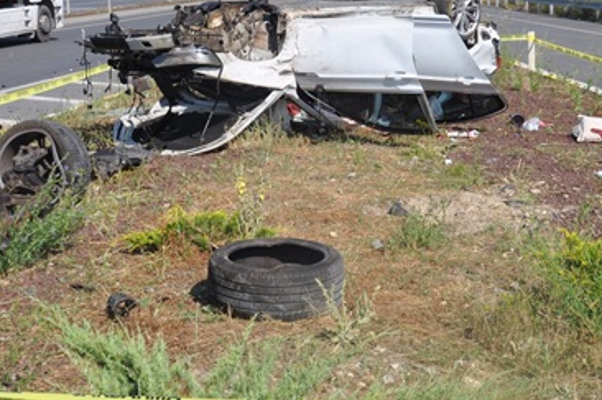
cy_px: 126
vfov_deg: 22.8
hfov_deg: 33.9
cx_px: 270
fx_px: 985
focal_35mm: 59
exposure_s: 1/400
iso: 200
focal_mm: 18
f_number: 10
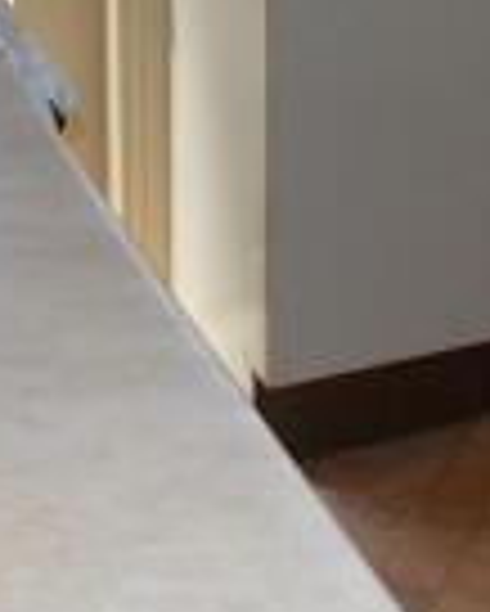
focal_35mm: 96
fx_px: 1738
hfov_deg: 15.6
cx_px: 533
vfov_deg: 18.6
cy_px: -178
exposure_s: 1/125
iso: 80
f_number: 3.1
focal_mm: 4
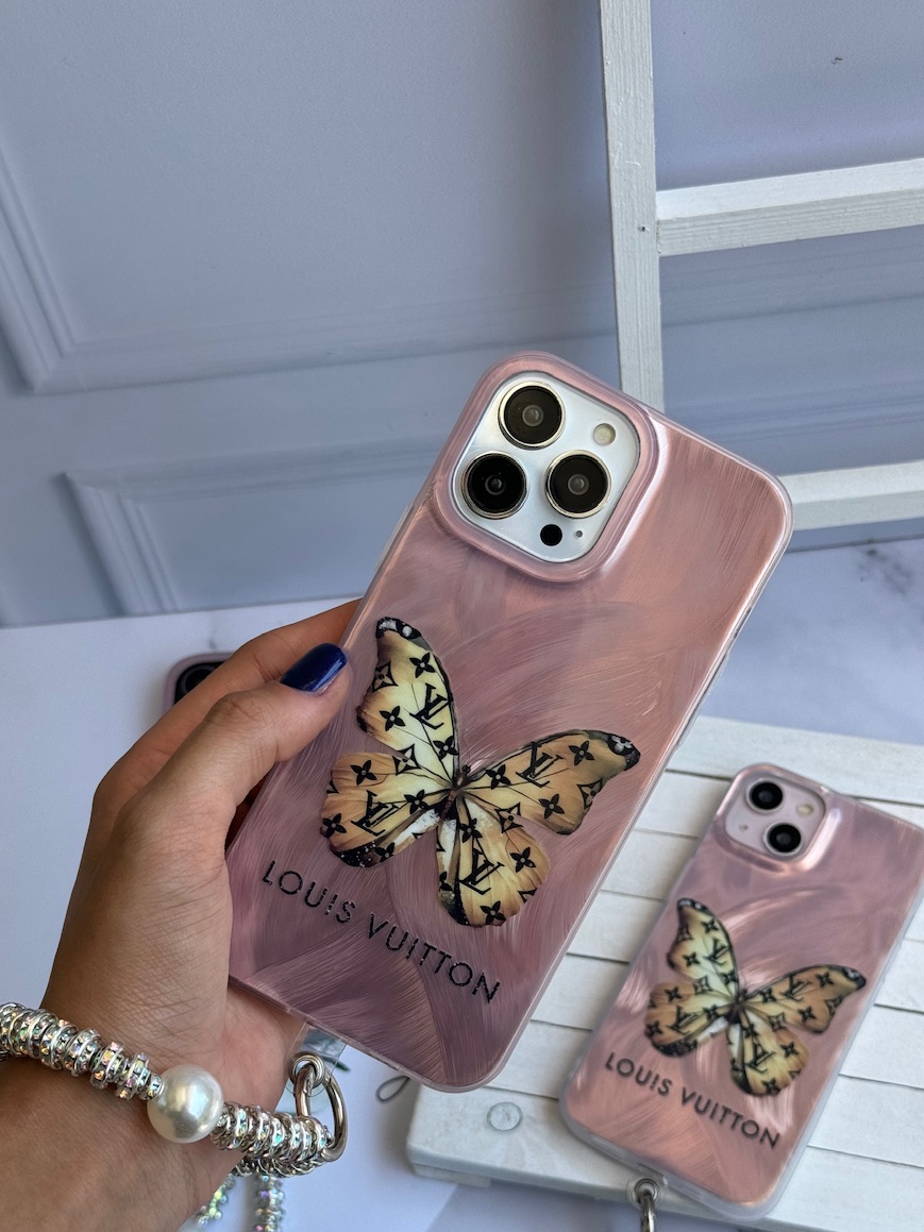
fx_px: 1887
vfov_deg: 36.1
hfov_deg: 27.5
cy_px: 671
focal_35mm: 53
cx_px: 423
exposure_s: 1/812
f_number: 1.78
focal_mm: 6.76
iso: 64
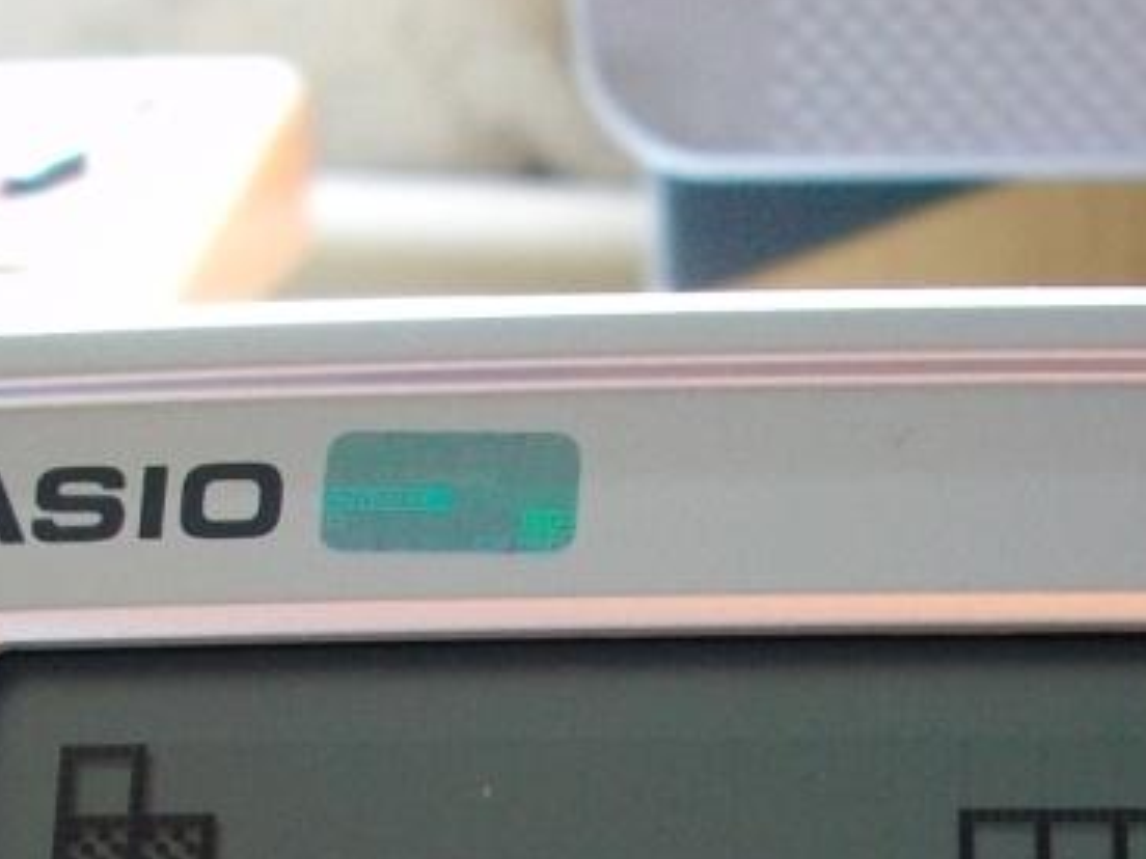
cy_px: 1071
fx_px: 2946
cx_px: 925
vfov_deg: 15.9
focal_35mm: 89
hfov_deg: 21.7
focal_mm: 5.7
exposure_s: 1/31.5
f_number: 2.9
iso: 200
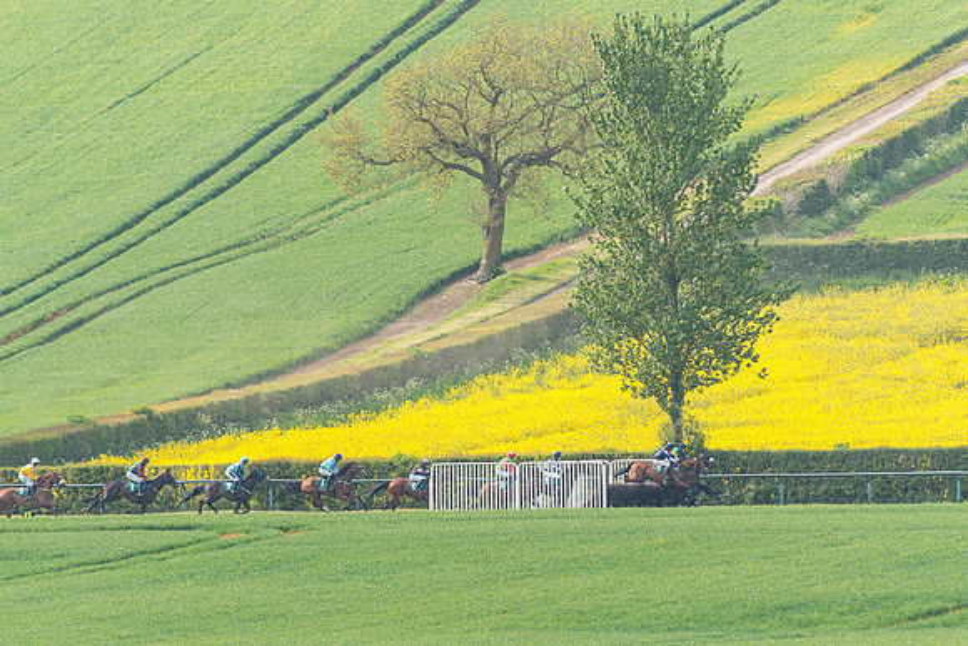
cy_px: 300
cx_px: 487
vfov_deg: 2.5
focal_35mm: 549
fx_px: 14775
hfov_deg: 3.8
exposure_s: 1/2500
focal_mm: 300
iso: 400
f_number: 5
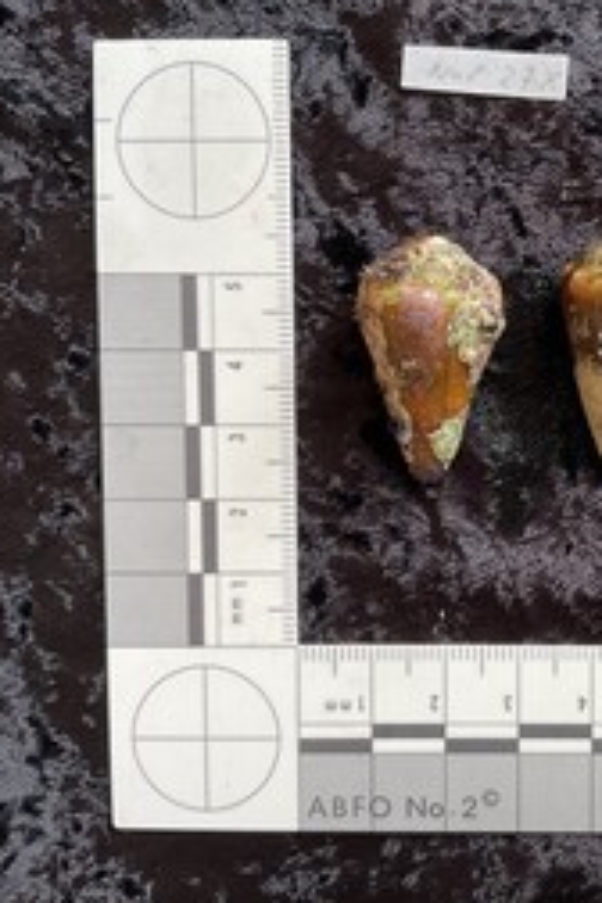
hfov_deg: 30.5
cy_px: 446
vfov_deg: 46.4
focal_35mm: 42
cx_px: 545
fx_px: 1053
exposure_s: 1/120
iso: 50
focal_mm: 3
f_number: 1.8
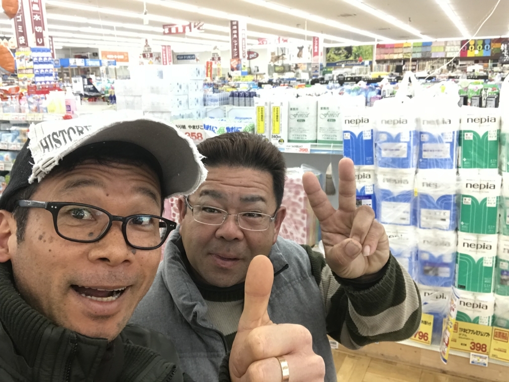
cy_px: 191
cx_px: 254
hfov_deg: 56.8
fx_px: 471
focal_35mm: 32
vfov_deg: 44.2
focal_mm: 2.87
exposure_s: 1/30
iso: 50
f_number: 2.2
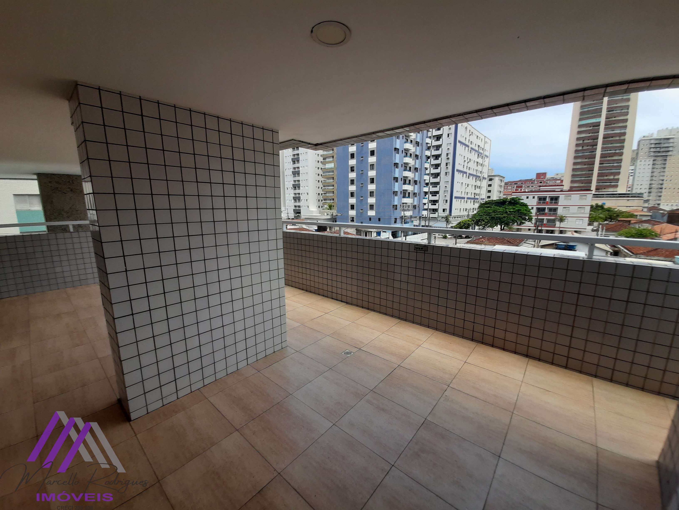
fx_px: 255
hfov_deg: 106.2
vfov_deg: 89.9
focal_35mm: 13
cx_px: 340
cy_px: 255
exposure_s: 1/696
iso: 40
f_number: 2.2
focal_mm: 1.42
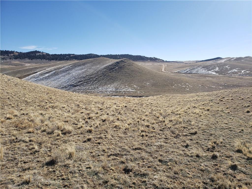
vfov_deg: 53.1
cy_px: 94
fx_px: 189
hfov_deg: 67.3
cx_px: 126
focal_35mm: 26
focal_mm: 4.3
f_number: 2.4
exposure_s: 1/1423
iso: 50
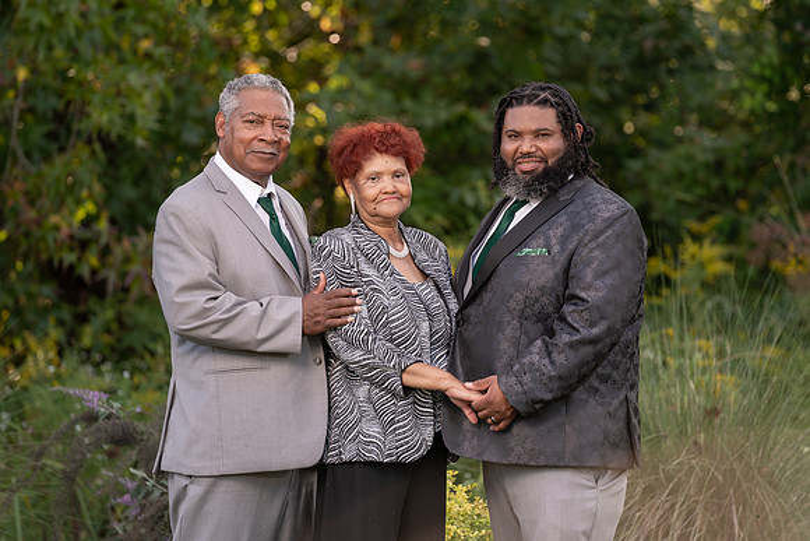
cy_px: 271
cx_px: 409
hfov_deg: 10.2
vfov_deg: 6.8
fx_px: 4538
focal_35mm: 202
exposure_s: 1/200
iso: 100
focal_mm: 198
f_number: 4
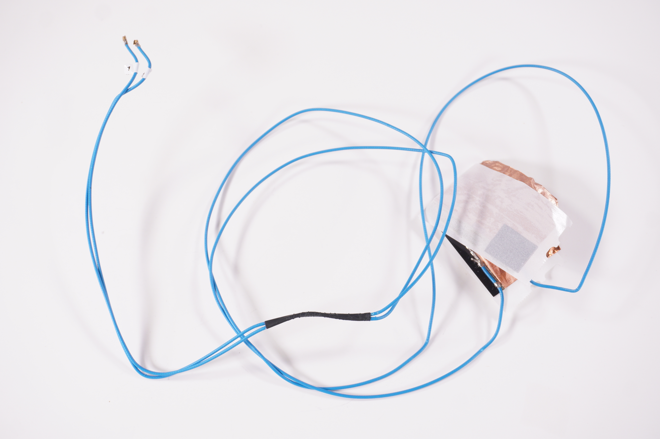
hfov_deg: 38.9
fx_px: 934
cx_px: 330
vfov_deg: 26.4
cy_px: 220
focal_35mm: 51
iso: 400
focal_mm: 34
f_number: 6.3
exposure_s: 1/160
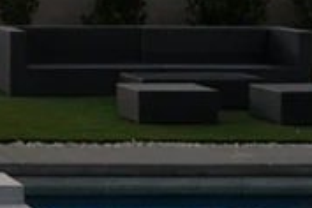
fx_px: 1628
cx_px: -298
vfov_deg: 7.2
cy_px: -96
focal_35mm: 188
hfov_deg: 10.2
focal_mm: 32.5
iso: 1250
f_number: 8
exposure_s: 1/1000
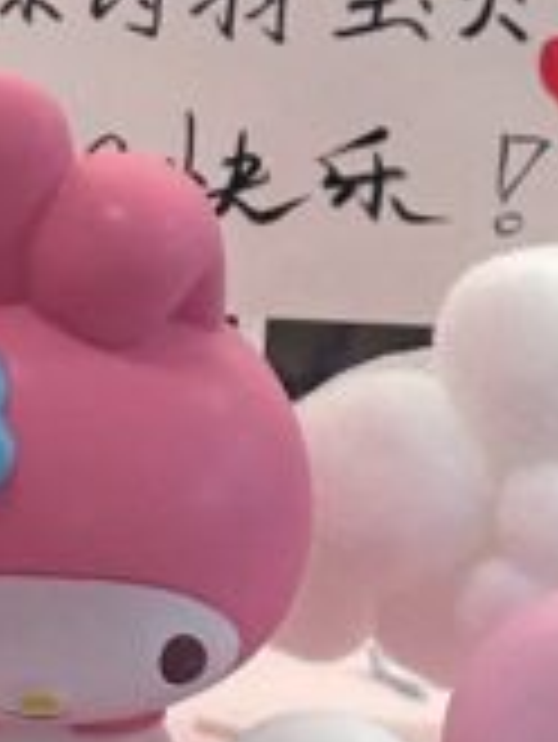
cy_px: 729
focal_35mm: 297
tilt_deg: -17.1
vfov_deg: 6.6
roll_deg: -1.2
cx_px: -122
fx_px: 6375
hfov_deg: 5.0
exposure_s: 1/50
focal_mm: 6.86
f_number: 1.78
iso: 200
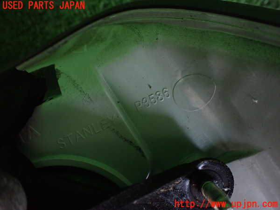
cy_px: 105
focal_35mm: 30
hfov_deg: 60.0
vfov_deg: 46.8
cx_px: 140
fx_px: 243
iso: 640
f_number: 2.3
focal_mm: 5.4
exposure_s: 1/125
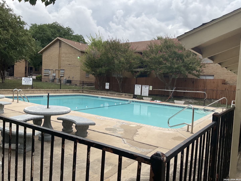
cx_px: 120
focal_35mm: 29
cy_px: 90
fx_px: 202
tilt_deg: +1.4
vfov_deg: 48.2
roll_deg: -4.0
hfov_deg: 61.7
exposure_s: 1/1984
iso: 16
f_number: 1.8
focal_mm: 3
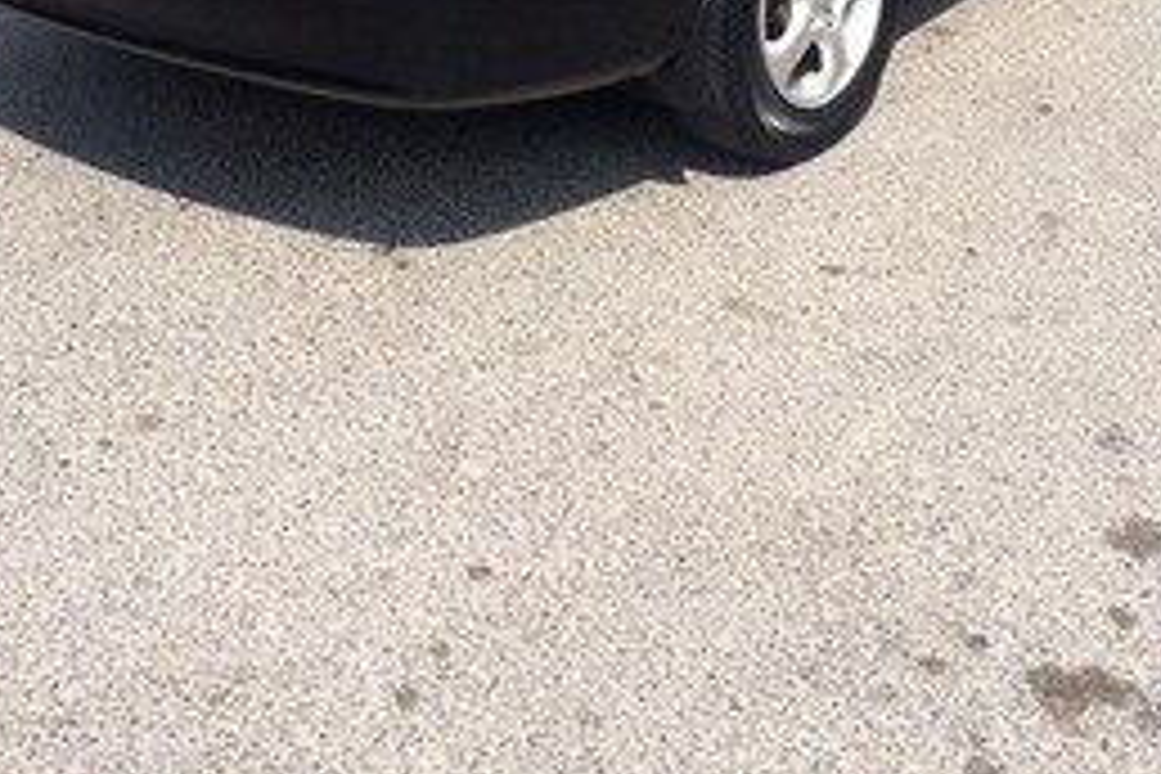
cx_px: 634
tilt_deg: -15.0
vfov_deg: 21.4
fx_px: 1870
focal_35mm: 58
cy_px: -207
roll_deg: +4.4
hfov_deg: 34.5
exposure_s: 1/1520
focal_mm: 4.15
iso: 32
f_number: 2.2
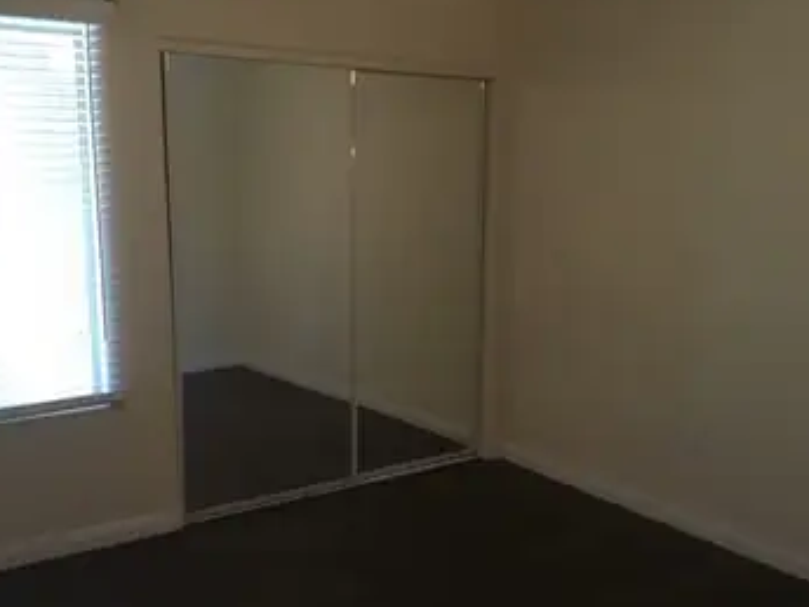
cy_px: 320
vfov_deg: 39.6
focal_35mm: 36
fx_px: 841
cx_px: 355
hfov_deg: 51.2
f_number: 2.4
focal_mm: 3.3
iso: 200
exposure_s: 1/30
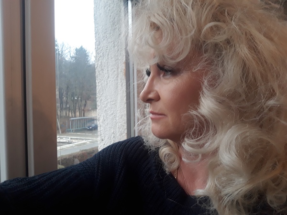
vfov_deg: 49.7
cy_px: 108
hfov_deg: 63.4
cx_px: 144
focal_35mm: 28
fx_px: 232
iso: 80
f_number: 1.9
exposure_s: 1/33
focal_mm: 3.34
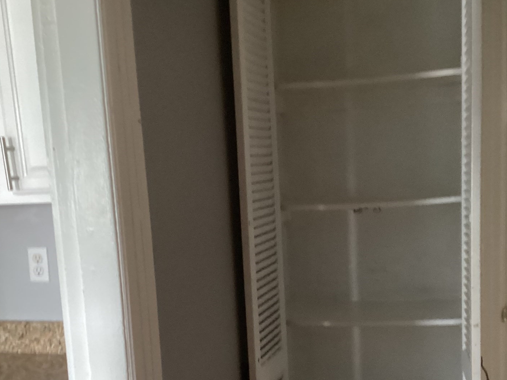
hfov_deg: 41.9
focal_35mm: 45
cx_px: 300
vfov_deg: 31.8
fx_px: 659
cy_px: 271
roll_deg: +0.1
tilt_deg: -8.4
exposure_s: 1/30
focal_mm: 3.3
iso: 400
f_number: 2.4
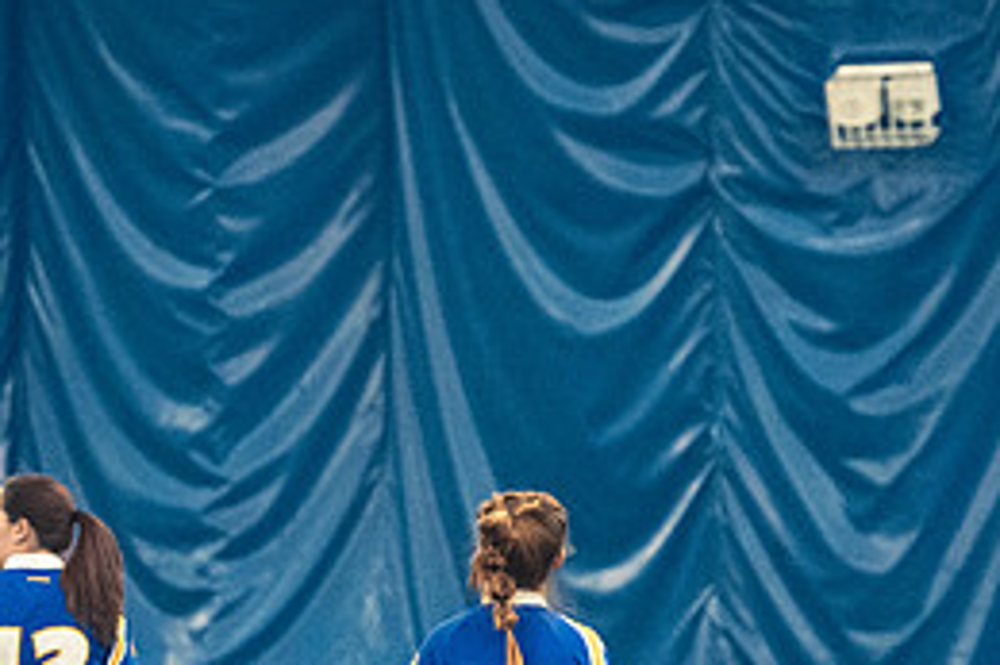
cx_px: 431
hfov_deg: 3.1
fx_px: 18543
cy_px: 634
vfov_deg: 2.1
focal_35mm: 668
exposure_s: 1/500
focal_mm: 200
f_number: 2.8
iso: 12800
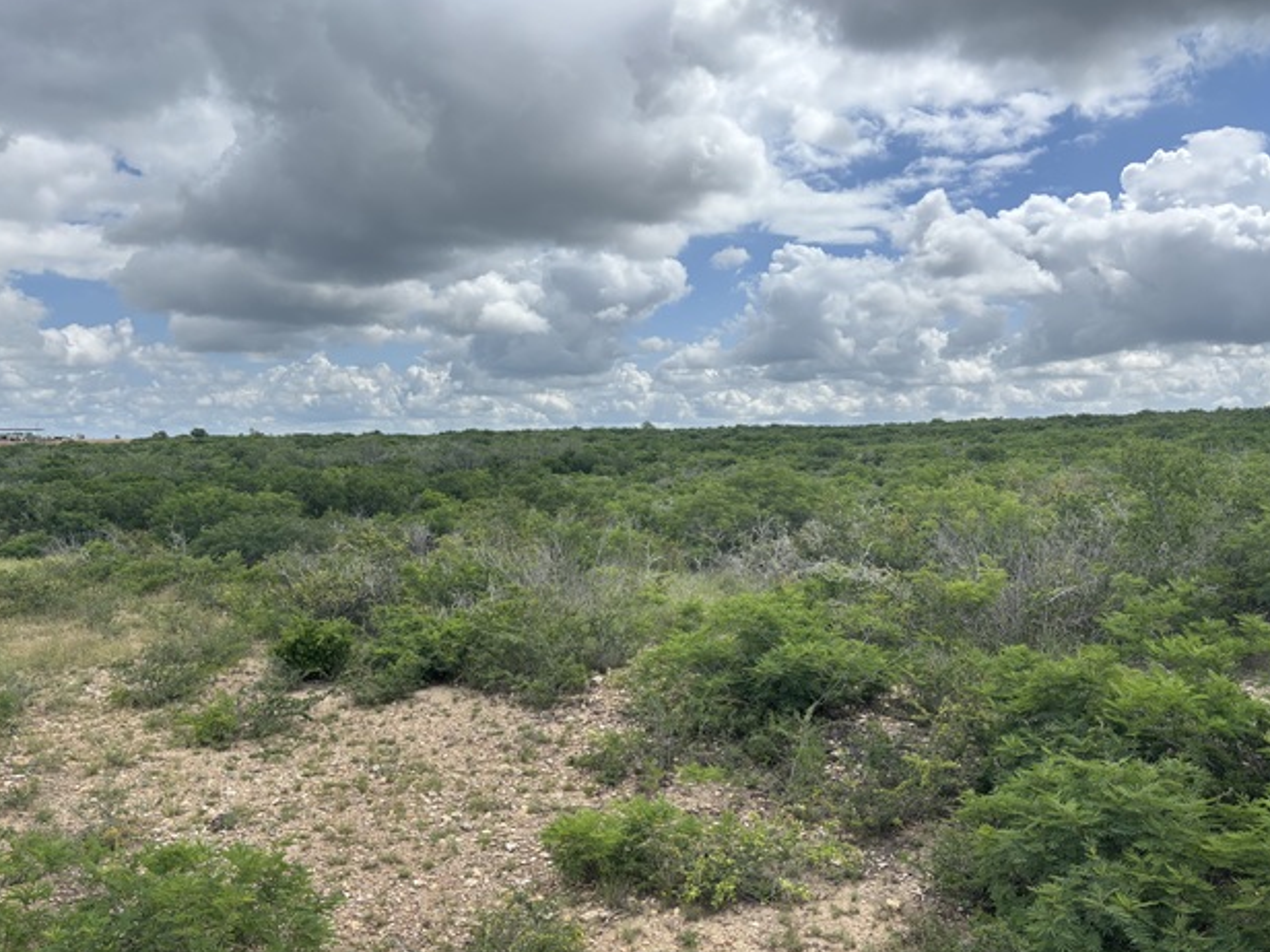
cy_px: 484
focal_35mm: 27
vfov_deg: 51.4
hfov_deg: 65.3
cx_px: 637
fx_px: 991
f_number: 1.6
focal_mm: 5.96
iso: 50
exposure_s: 1/2193
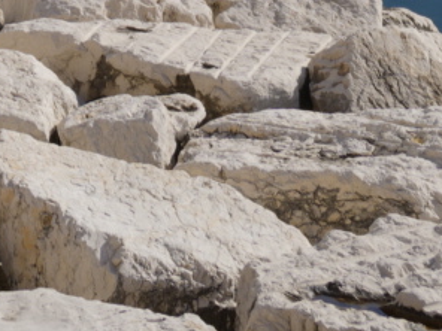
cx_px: -31
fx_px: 2349
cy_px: -471
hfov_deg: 10.6
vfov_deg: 7.5
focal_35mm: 184
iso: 50
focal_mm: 35
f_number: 14
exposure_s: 13
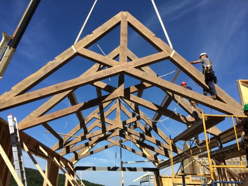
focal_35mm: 30
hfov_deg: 60.0
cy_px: 93
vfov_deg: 46.8
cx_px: 124
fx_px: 215
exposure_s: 1/2415
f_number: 2.2
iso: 40
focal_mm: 4.12
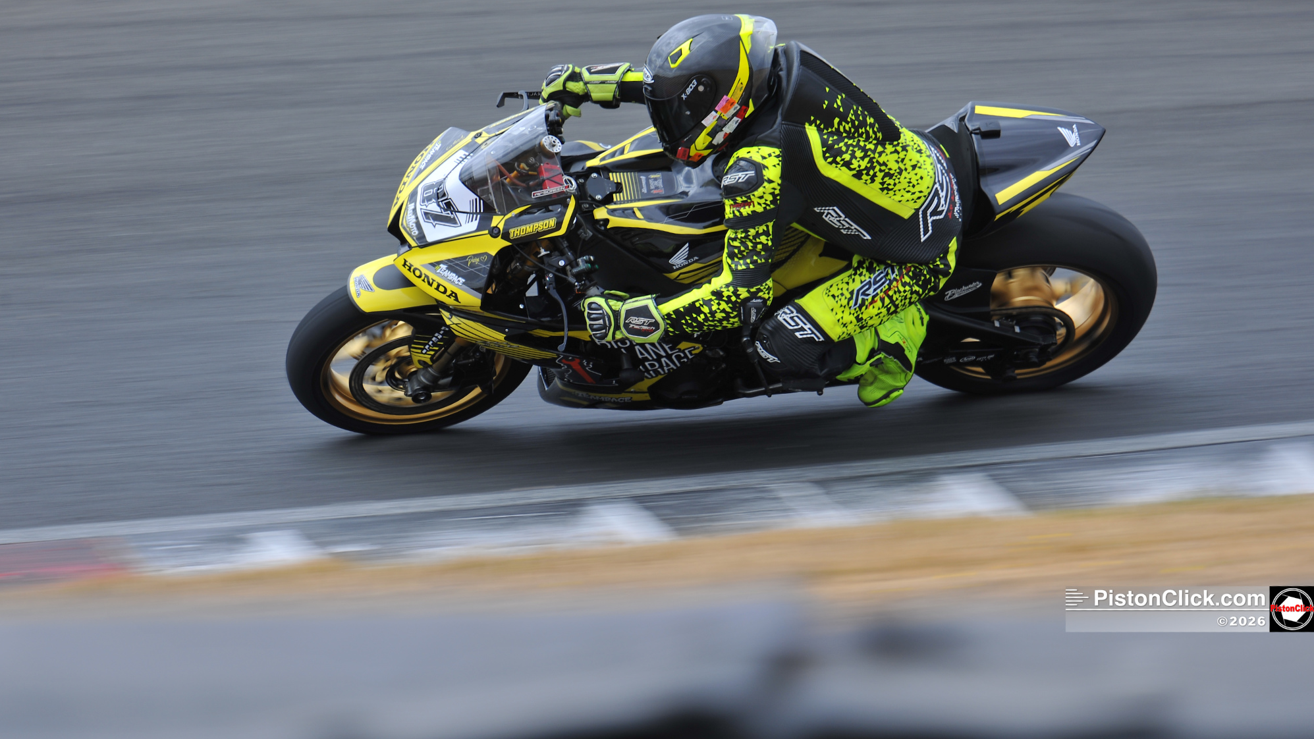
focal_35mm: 441
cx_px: 657
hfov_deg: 4.9
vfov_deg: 2.8
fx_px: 15365
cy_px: 387
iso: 100
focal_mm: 420
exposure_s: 1/250
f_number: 7.1
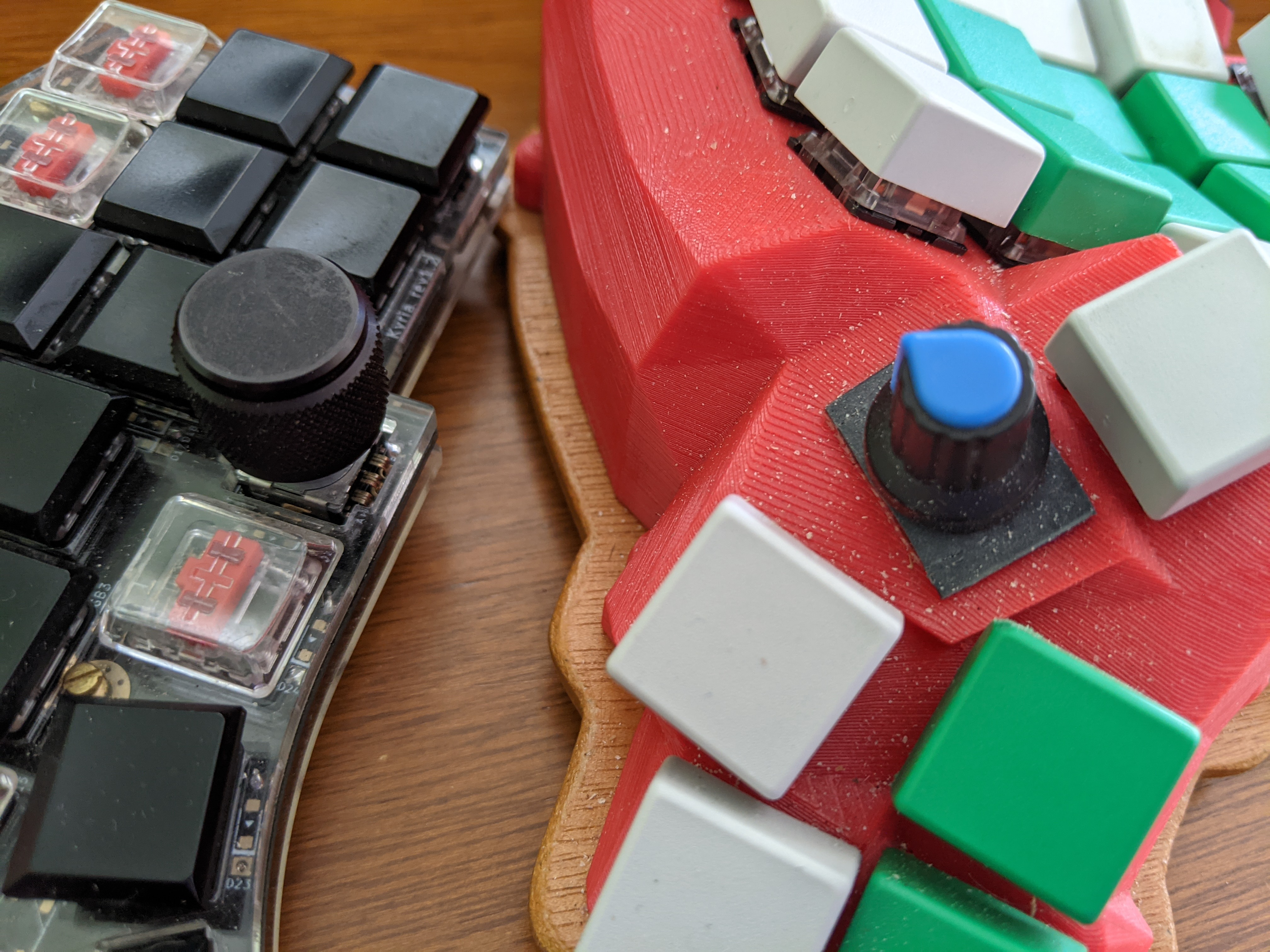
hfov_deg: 65.3
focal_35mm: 27
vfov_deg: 51.4
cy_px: 476
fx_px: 991
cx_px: 635
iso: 159
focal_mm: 4.44
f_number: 1.8
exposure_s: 1/25
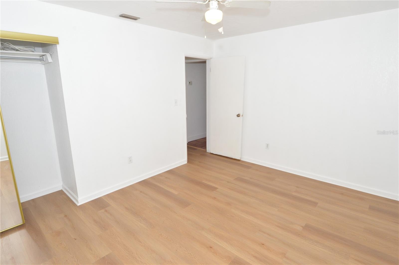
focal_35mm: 18
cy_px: 132
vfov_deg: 67.3
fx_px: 199
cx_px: 200
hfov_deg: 90.1
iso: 800
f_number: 10
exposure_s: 1/100
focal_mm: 12
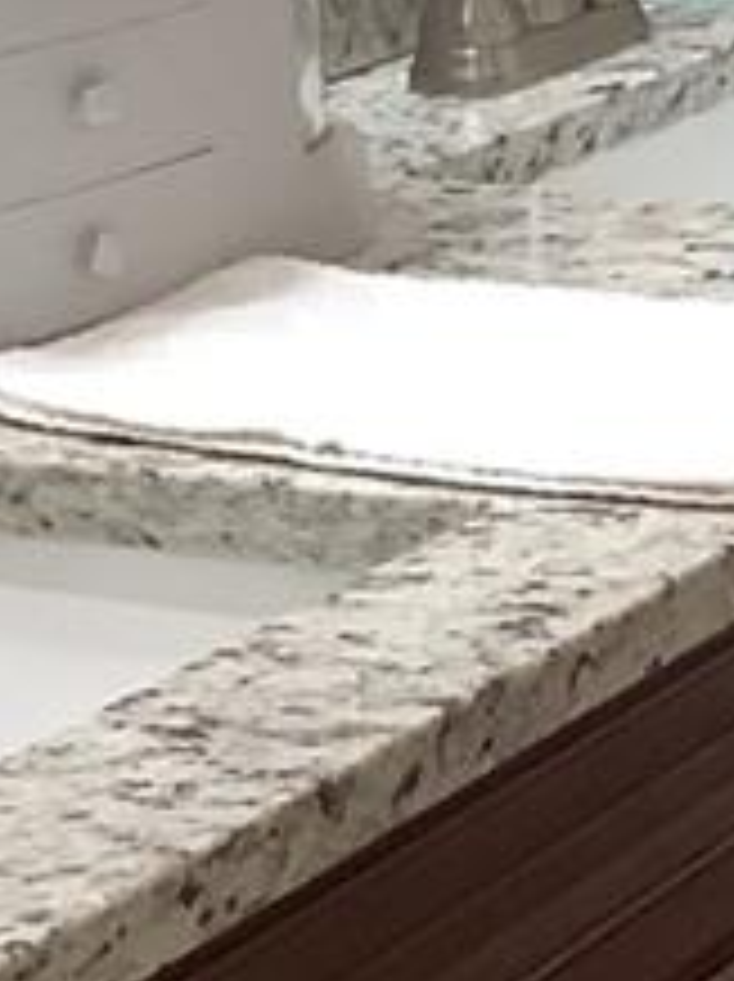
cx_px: 1734
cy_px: -126
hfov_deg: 8.0
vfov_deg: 11.4
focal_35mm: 171
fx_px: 4844
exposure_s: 1/50
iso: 125
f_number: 2.4
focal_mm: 3.3
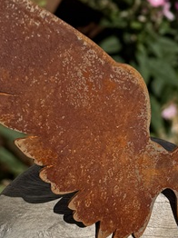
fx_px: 755
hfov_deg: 13.3
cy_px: -25
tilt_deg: -15.4
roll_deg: -2.2
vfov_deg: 17.3
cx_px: 161
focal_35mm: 110
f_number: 1.78
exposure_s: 1/9009
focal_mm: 6.76
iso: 80
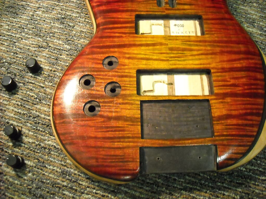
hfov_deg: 52.6
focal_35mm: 35
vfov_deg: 40.7
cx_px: 133
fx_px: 269
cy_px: 100
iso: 800
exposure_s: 1/30
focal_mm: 5.7
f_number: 2.8
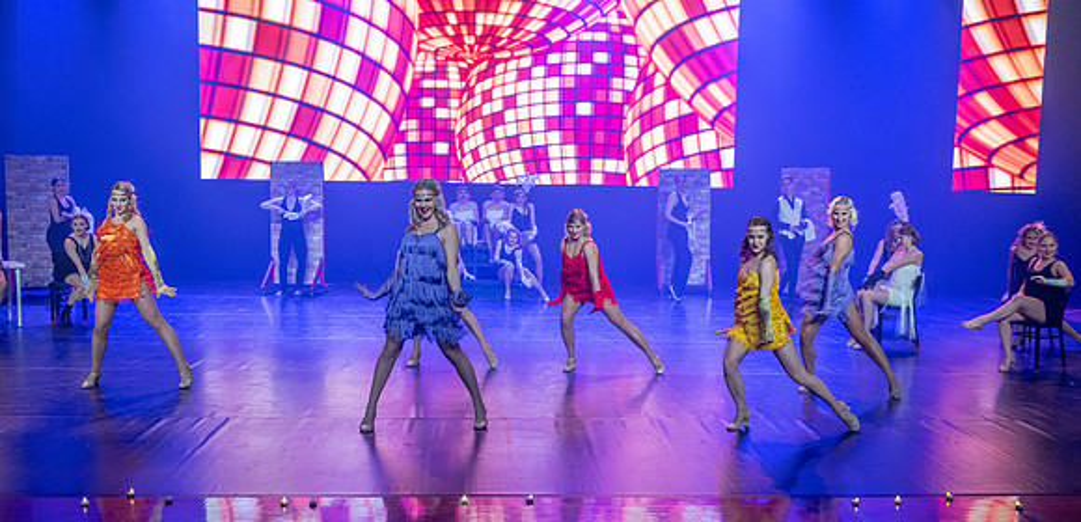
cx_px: 540
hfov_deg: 49.4
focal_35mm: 42
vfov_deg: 25.0
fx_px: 1174
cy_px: 304
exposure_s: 1/200
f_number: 2.8
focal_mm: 38
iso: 2200
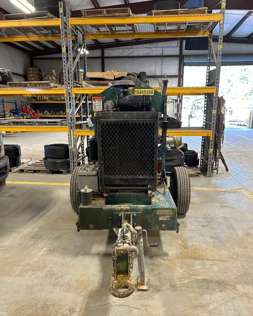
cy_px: 174
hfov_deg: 51.6
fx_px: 262
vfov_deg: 62.0
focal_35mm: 28
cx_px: 130
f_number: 1.5
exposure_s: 1/105
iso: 125
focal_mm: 5.7
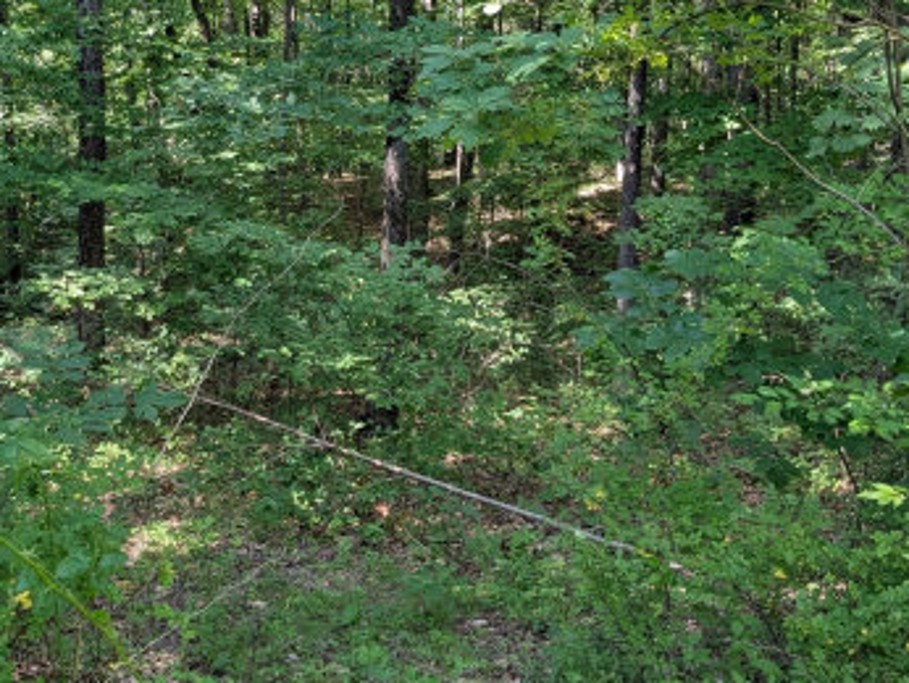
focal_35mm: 52
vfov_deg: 27.7
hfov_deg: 36.0
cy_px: 179
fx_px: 1366
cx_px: 227
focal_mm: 4.38
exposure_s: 1/120
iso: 50
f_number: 1.73
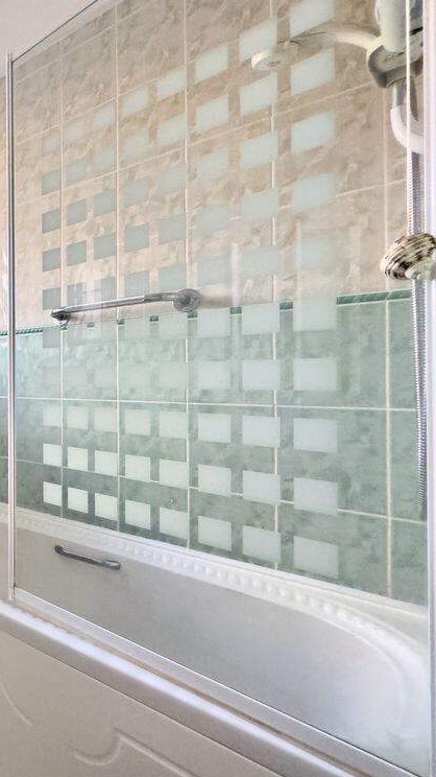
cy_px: 380
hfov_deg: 38.9
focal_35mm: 21
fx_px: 432
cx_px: -90
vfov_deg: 83.8
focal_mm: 2.22
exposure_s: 1/99
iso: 250
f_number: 2.2
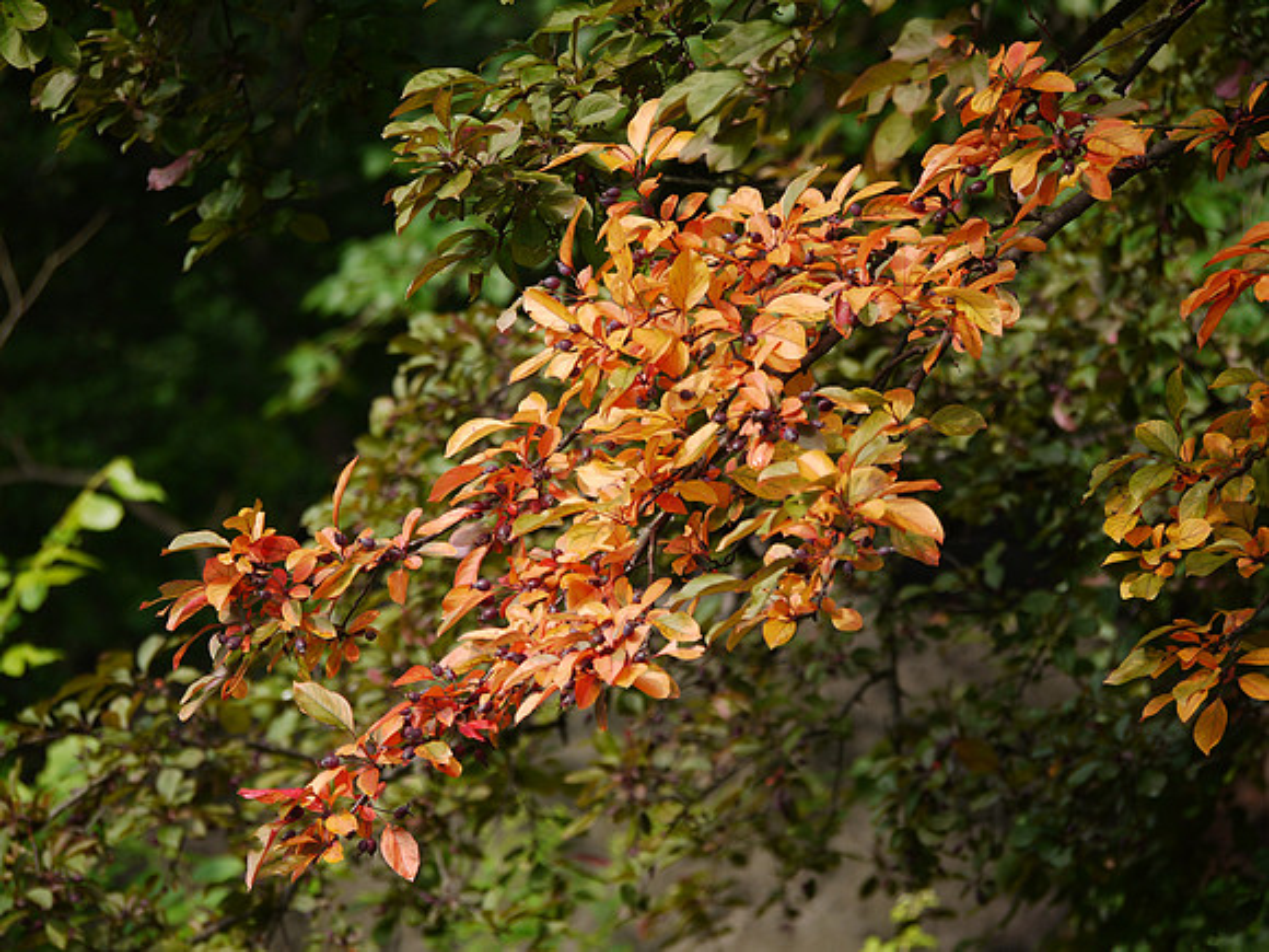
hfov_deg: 9.9
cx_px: 634
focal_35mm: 200
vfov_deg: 7.4
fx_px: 7332
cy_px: 476
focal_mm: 100
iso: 100
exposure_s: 1/320
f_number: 4.5
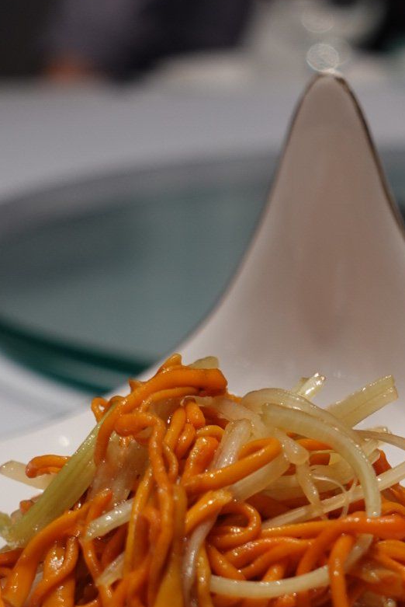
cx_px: 251
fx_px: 2021
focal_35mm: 120
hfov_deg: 11.4
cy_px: 480
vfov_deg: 16.9
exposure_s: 1/60.2
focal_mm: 21.64
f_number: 2.8
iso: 200
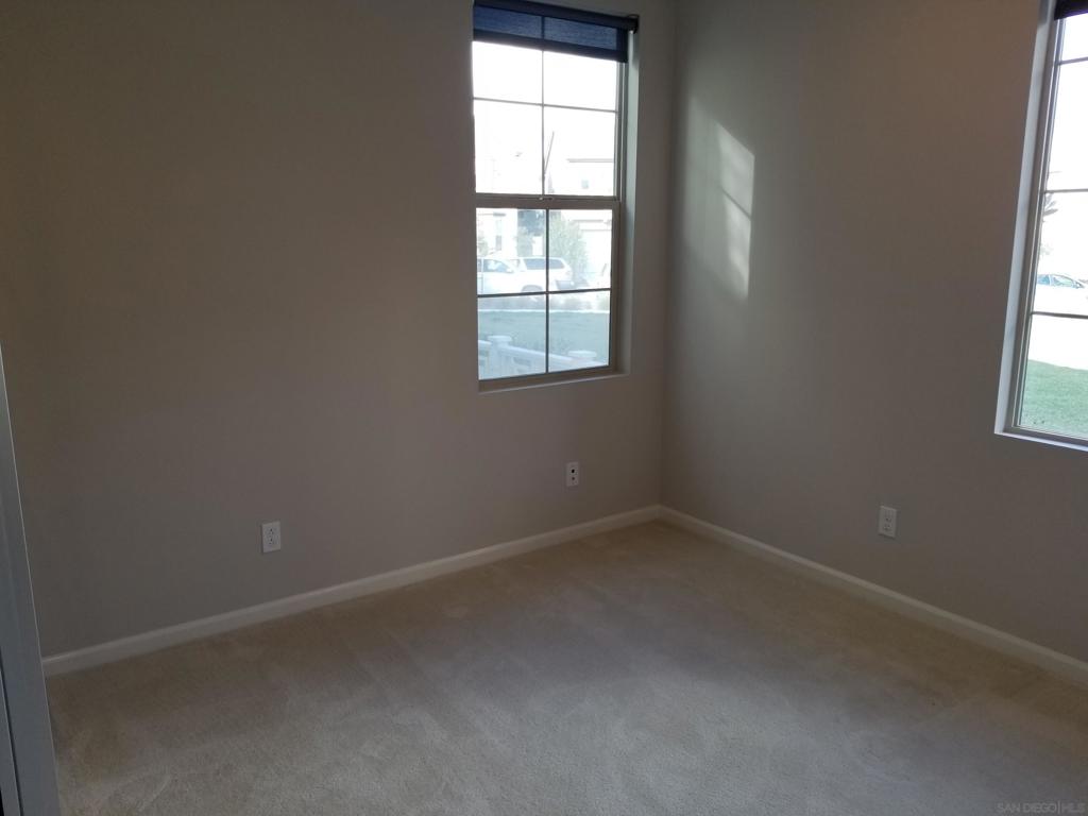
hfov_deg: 67.3
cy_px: 408
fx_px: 817
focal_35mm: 26
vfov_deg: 53.1
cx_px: 544
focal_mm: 4.25
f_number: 1.7
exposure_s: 1/120
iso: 64
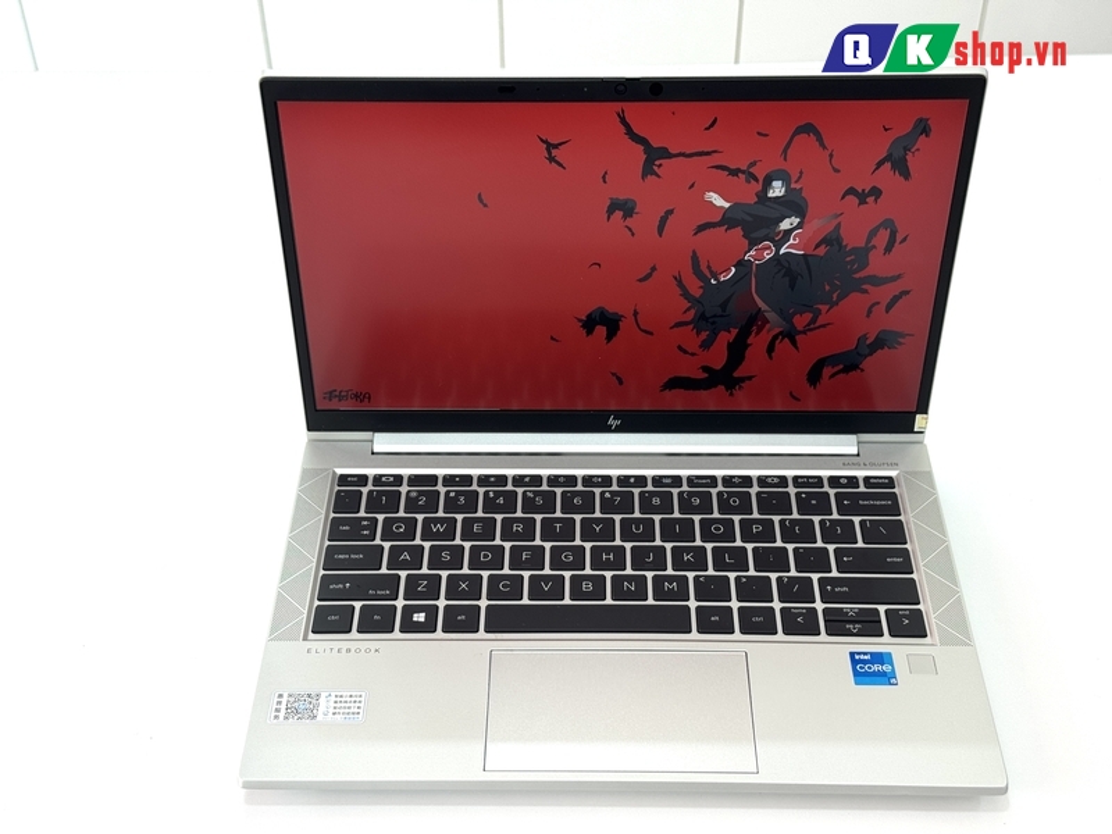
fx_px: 1542
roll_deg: +1.9
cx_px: 556
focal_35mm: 48
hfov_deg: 39.7
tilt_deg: -41.2
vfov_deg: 30.3
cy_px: 417
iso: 50
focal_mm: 6.76
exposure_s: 1/129
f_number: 1.78
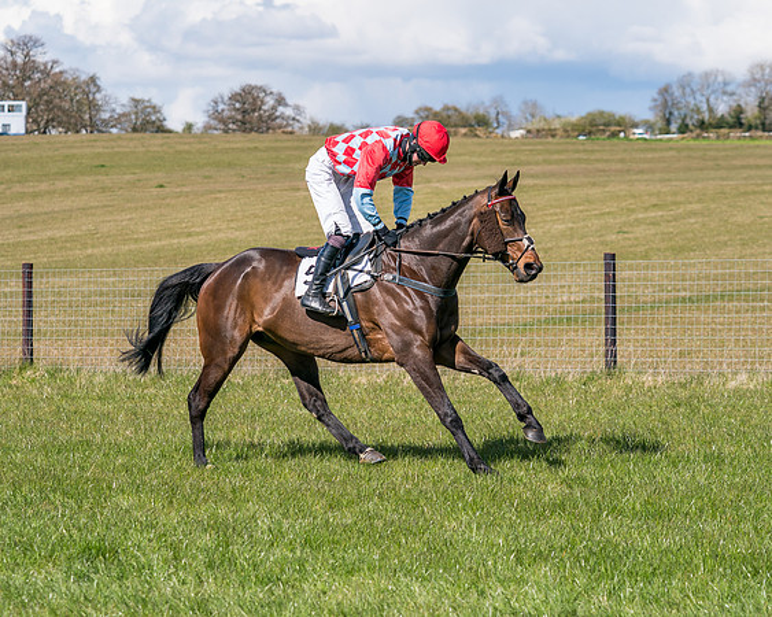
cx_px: 372
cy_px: 286
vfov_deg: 12.6
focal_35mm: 122
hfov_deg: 15.7
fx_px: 2797
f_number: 4
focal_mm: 90
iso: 200
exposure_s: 1/2000
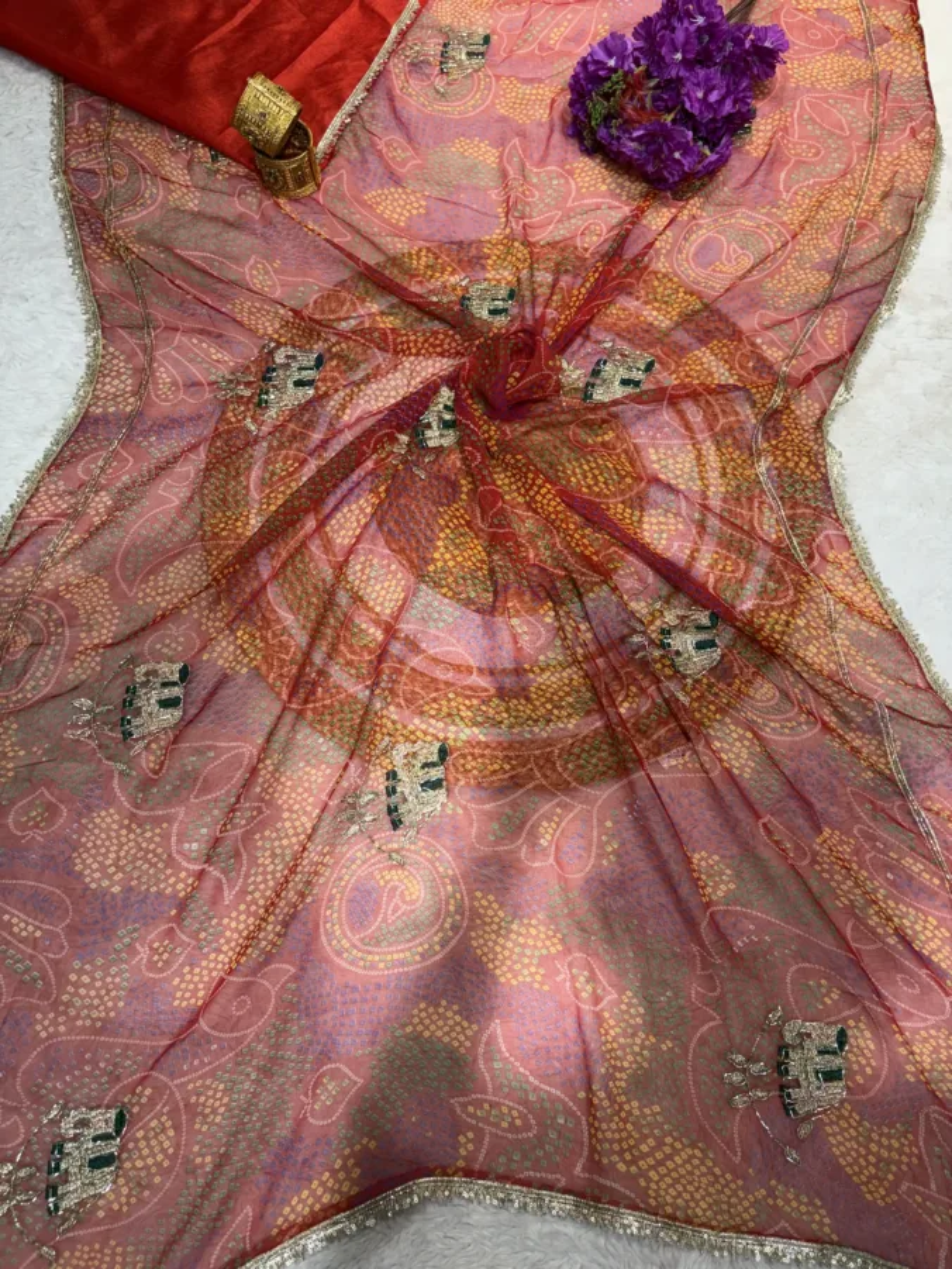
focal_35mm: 26
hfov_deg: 53.1
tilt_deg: -70.3
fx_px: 953
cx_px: 476
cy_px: 634
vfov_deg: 67.3
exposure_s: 1/122
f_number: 1.6
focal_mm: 5.96
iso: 32
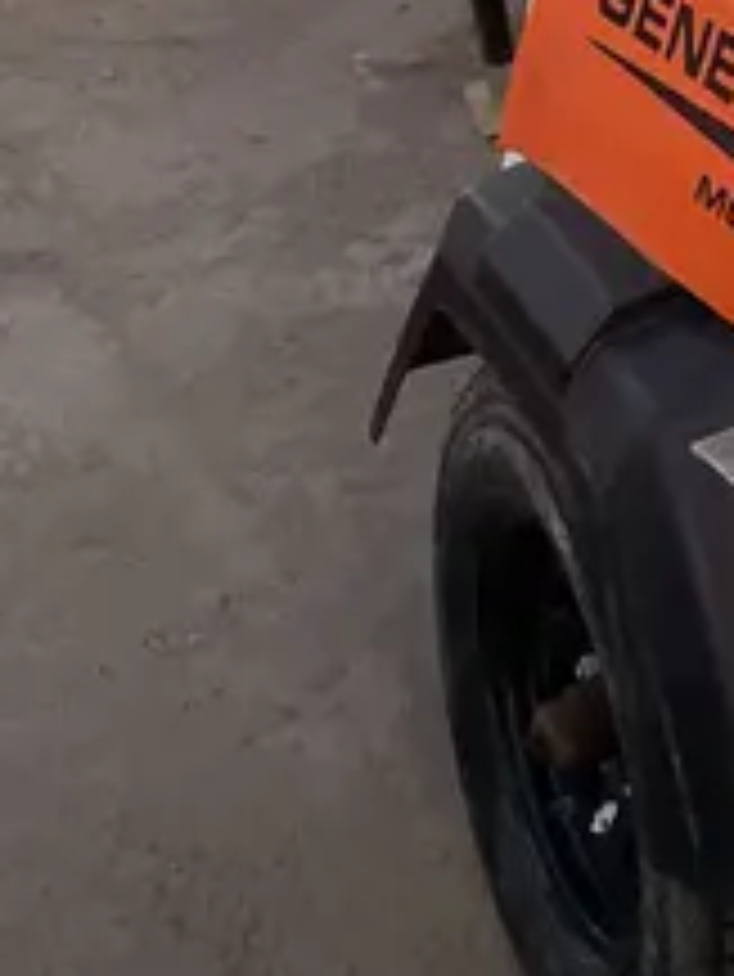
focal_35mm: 88
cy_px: -155
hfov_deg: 15.7
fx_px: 2486
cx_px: 1022
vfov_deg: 20.9
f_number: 1.6
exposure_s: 1/41
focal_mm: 4.2
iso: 500
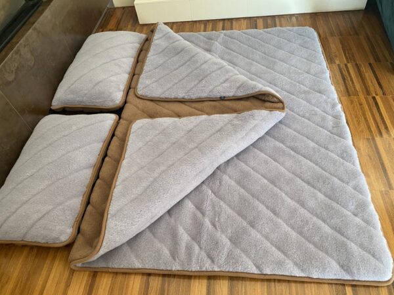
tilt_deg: -49.7
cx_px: 197
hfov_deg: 67.3
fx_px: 296
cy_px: 148
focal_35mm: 26
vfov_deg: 53.1
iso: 160
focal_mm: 4.25
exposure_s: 1/60
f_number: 1.8
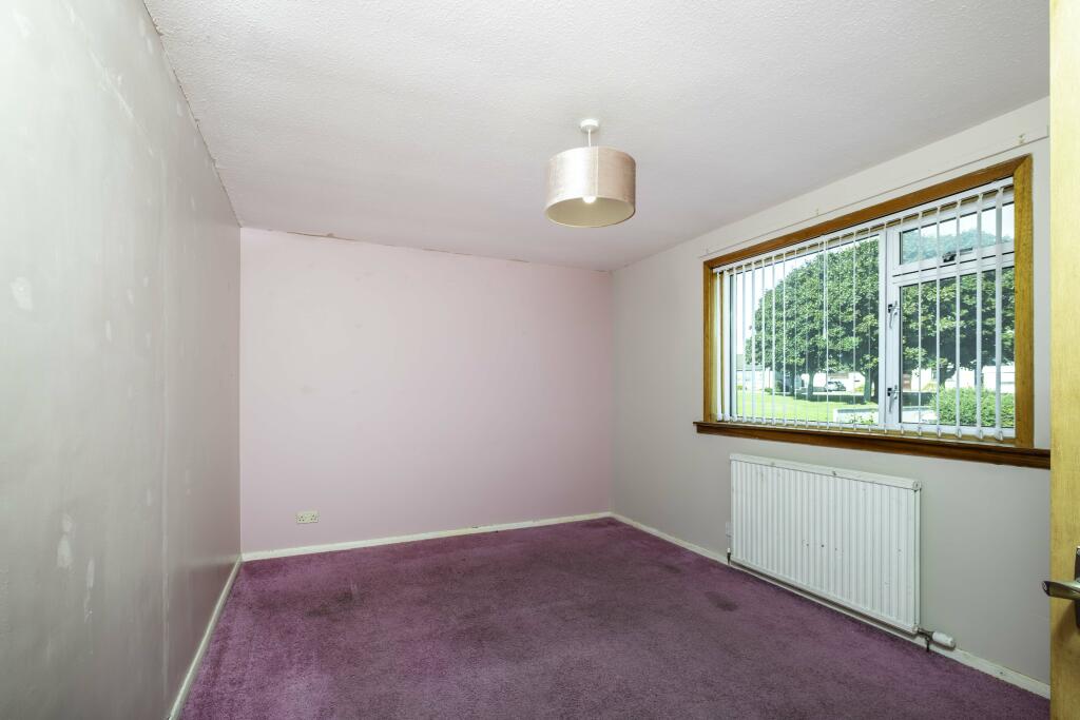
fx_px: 450
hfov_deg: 100.4
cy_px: 360
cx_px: 540
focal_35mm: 15
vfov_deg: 77.3
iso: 400
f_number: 7.1
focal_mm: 10
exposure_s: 1/250
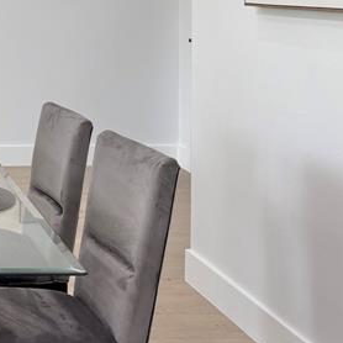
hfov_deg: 20.1
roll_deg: -0.4
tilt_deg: -1.0
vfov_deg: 21.3
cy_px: -10
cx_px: -117
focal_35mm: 78
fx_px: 874
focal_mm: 6.76
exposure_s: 1/215
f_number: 1.78
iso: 125
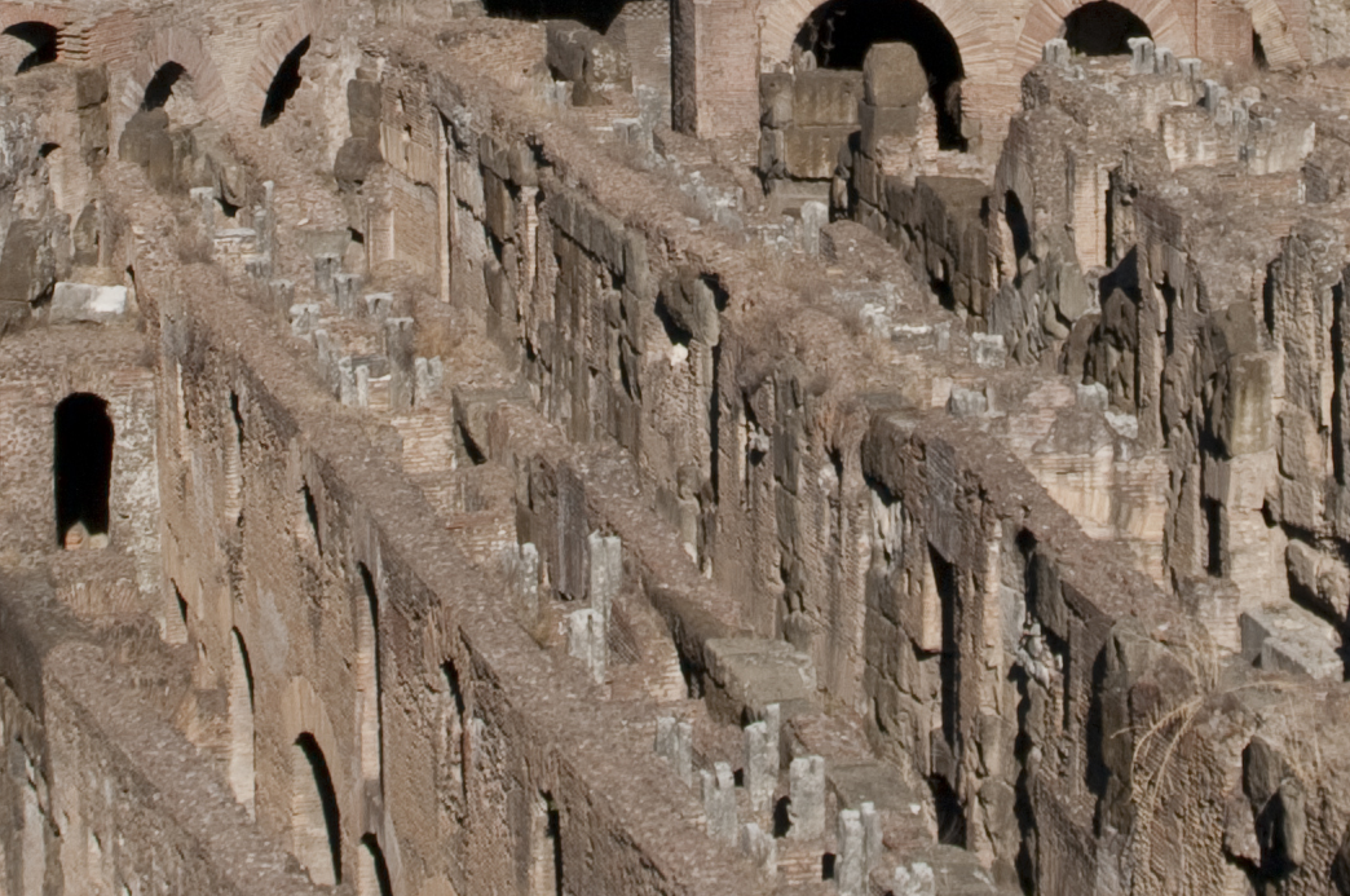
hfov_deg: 13.3
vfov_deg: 8.6
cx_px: 725
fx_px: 5769
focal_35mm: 154
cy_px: -579
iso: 100
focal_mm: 25
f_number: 5
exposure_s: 1/1250
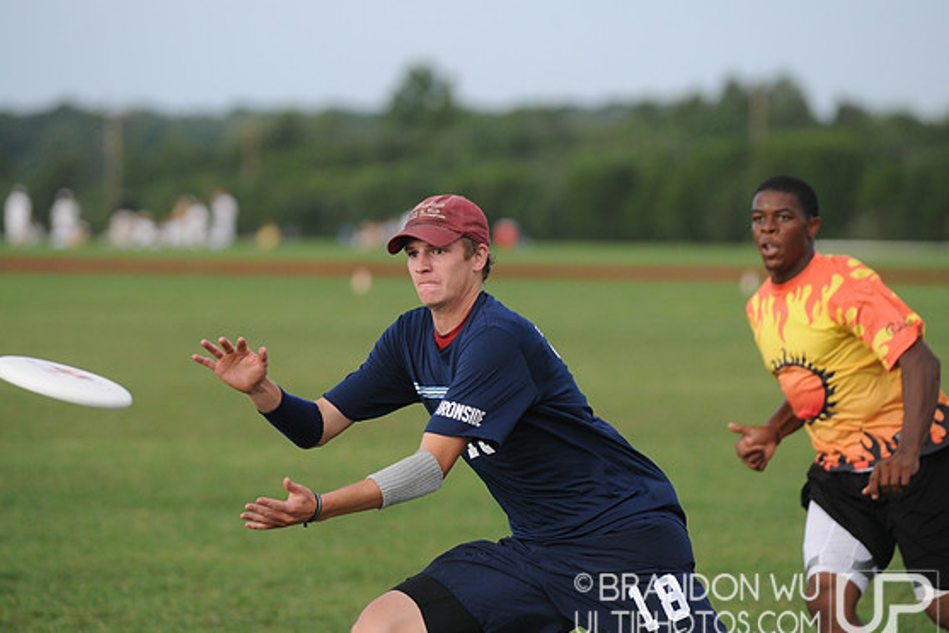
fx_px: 5974
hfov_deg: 9.1
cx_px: 462
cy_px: 328
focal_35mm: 227
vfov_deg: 6.1
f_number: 2.8
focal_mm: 145
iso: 400
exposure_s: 1/2500
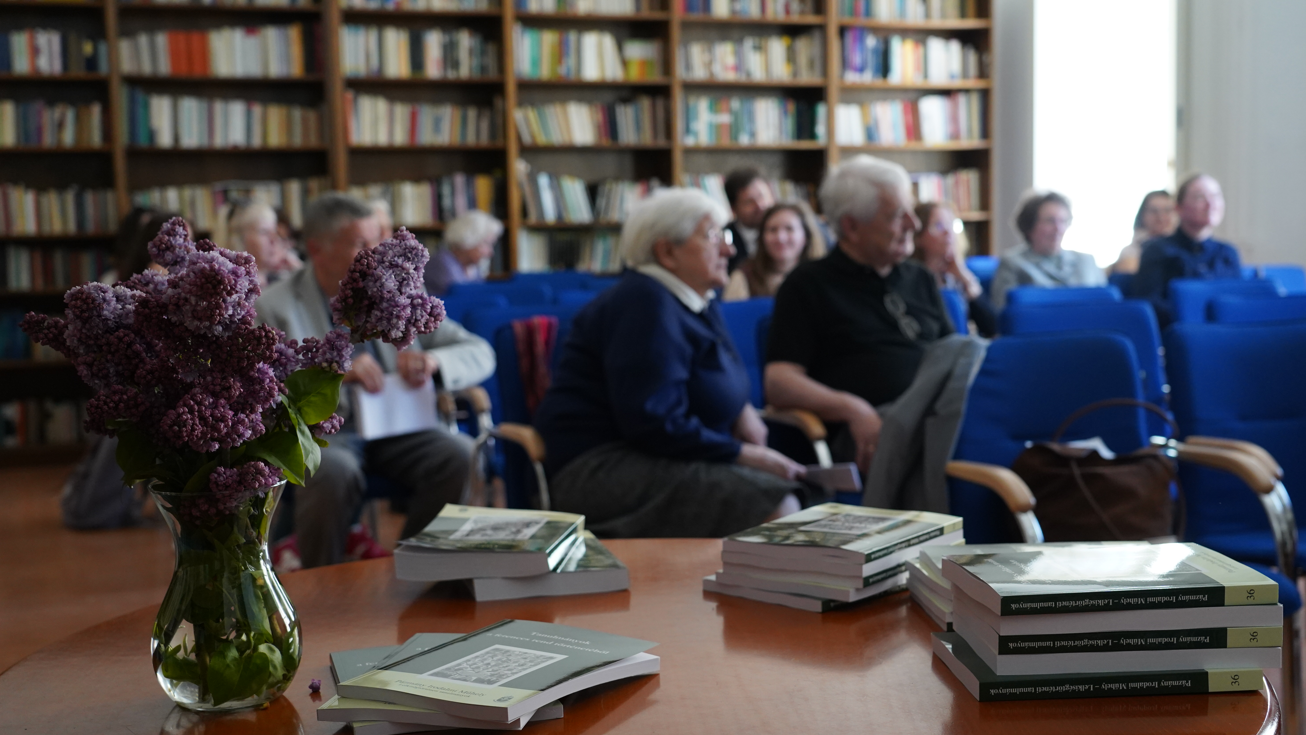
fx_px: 1697
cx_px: 654
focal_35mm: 49
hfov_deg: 42.1
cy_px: 412
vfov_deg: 24.4
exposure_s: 1/200
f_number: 5
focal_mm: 46
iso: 2500
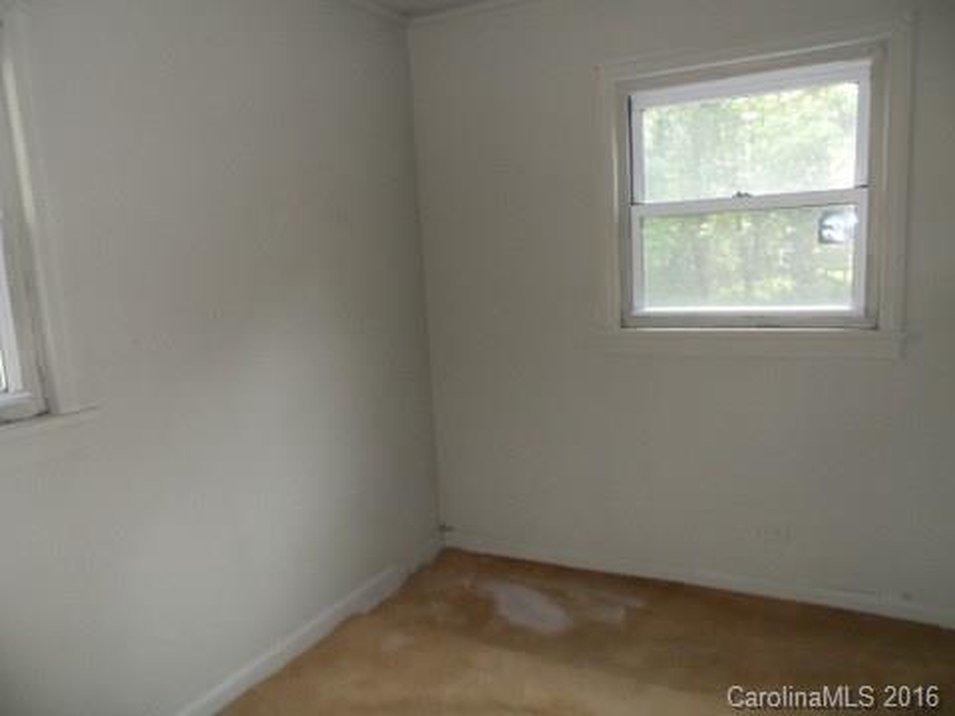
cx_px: 478
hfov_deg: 71.6
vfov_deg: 56.8
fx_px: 662
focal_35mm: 24
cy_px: 358
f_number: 3.2
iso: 200
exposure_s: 1/30
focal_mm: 4
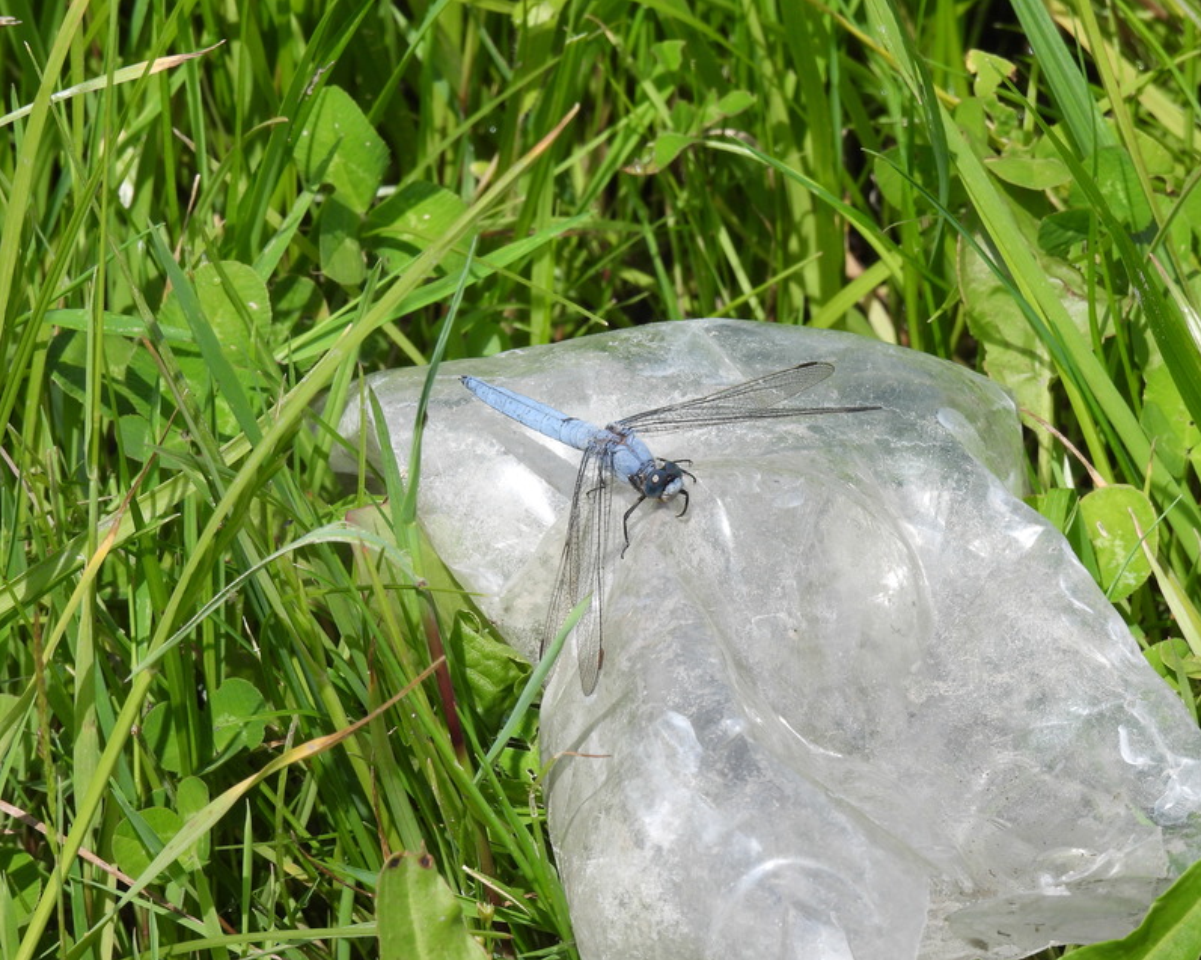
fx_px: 20431
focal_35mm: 575
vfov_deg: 2.7
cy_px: 481
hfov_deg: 3.4
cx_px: 641
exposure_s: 1/400
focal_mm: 98.1
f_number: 6.3
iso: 100
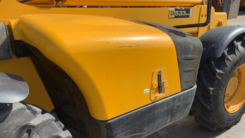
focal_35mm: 32
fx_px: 208
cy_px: 79
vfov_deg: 36.6
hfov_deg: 61.0
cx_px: 121
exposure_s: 1/1195
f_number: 1.8
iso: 16
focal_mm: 3
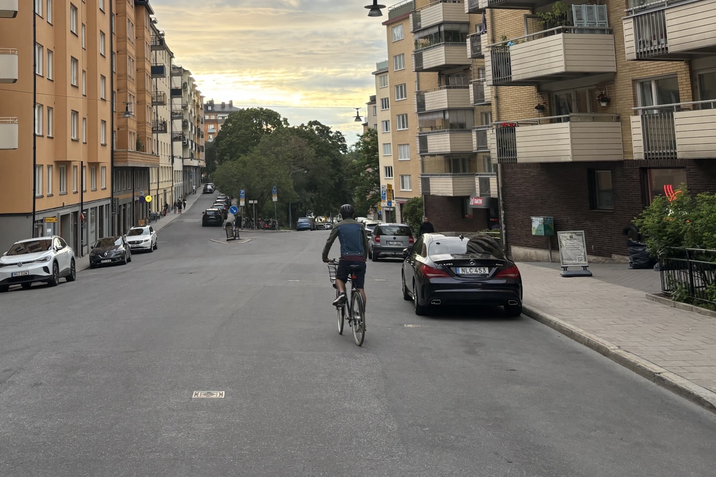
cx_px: 229
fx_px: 815
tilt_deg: +4.5
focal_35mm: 41
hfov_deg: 46.5
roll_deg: +0.9
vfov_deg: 31.6
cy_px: 84
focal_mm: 5.96
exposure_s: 1/464
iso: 50
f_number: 1.6
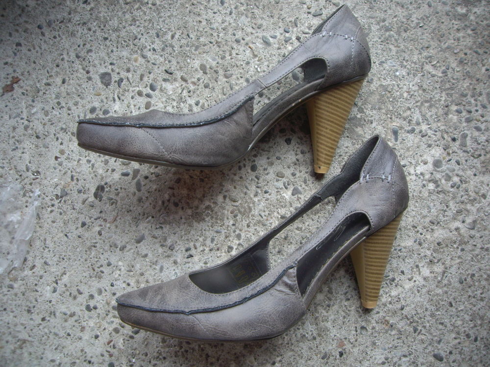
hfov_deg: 49.0
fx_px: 538
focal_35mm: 38
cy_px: 184
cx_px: 245
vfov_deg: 37.7
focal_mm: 6.2
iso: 64
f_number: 2.7
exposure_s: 1/60
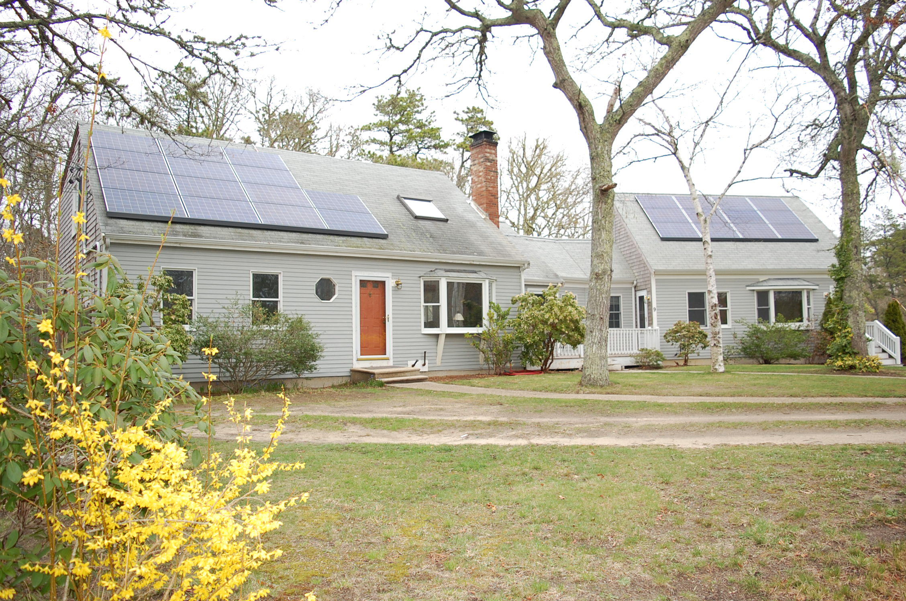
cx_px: 453
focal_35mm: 27
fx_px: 678
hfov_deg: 67.5
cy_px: 300
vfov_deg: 47.8
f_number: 3.5
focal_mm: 18
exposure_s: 1/500
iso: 200
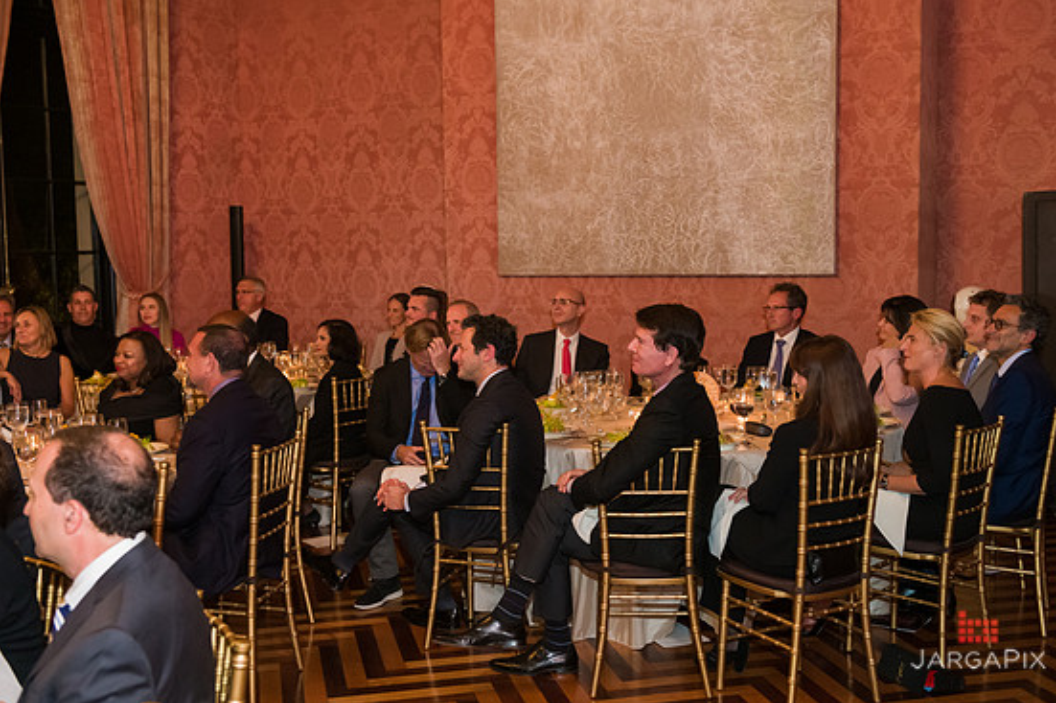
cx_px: 539
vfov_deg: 33.4
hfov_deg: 48.5
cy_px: 340
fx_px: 1173
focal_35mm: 40
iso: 3200
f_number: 4
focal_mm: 38
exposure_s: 1/80
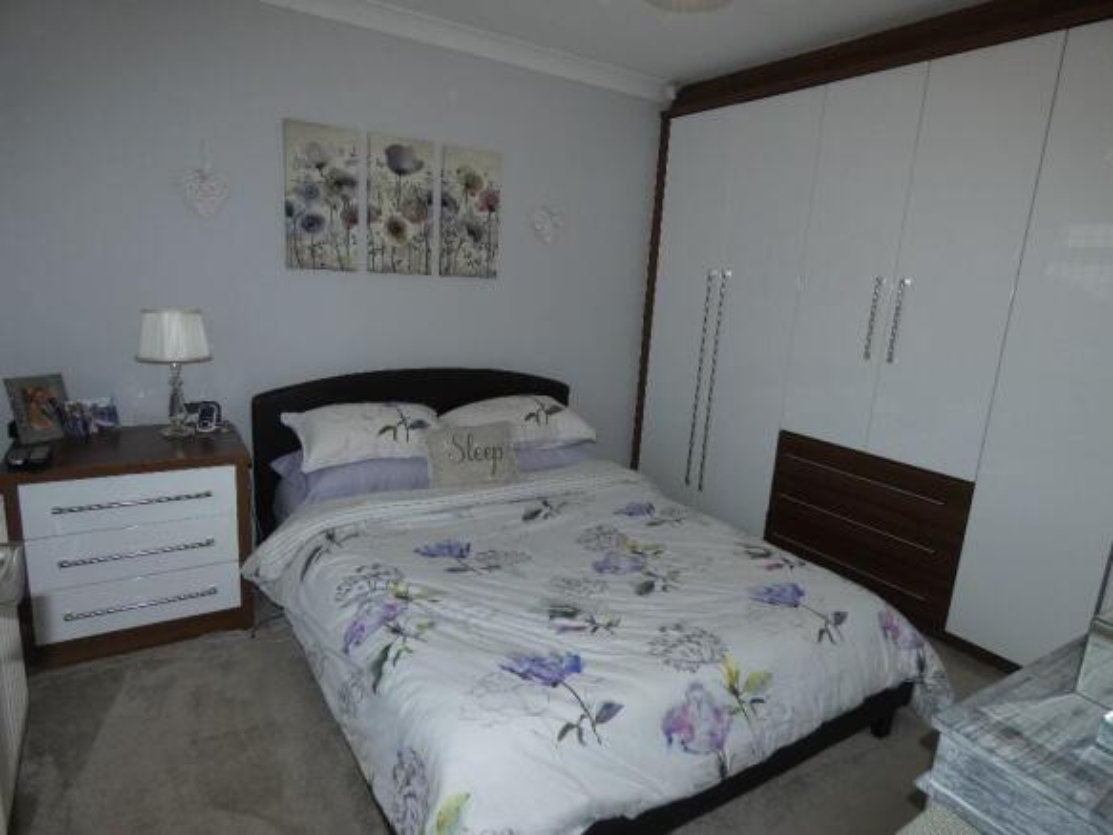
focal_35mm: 20
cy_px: 418
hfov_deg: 81.8
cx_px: 556
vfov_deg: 66.0
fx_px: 643
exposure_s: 1/60
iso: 80
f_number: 2.8
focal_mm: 3.6
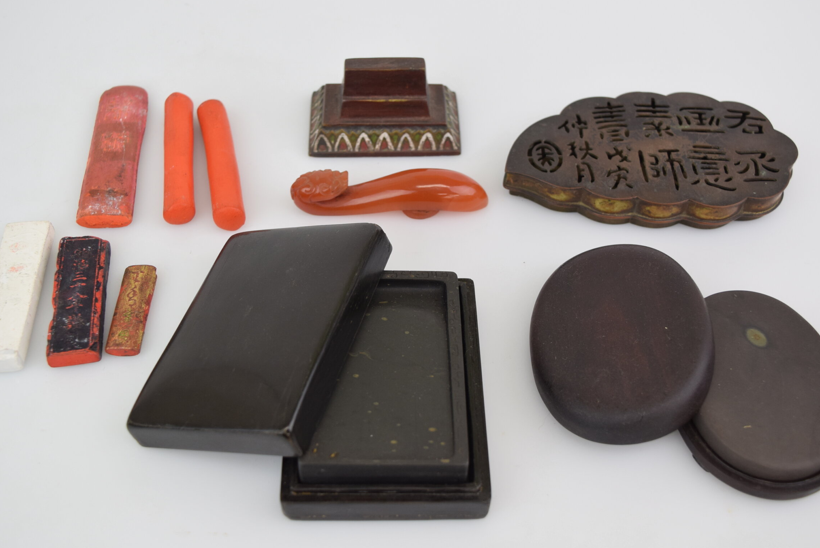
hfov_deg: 43.1
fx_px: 1039
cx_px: 418
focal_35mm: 46
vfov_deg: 29.6
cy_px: 266
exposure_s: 1/100
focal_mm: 27
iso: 400
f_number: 5
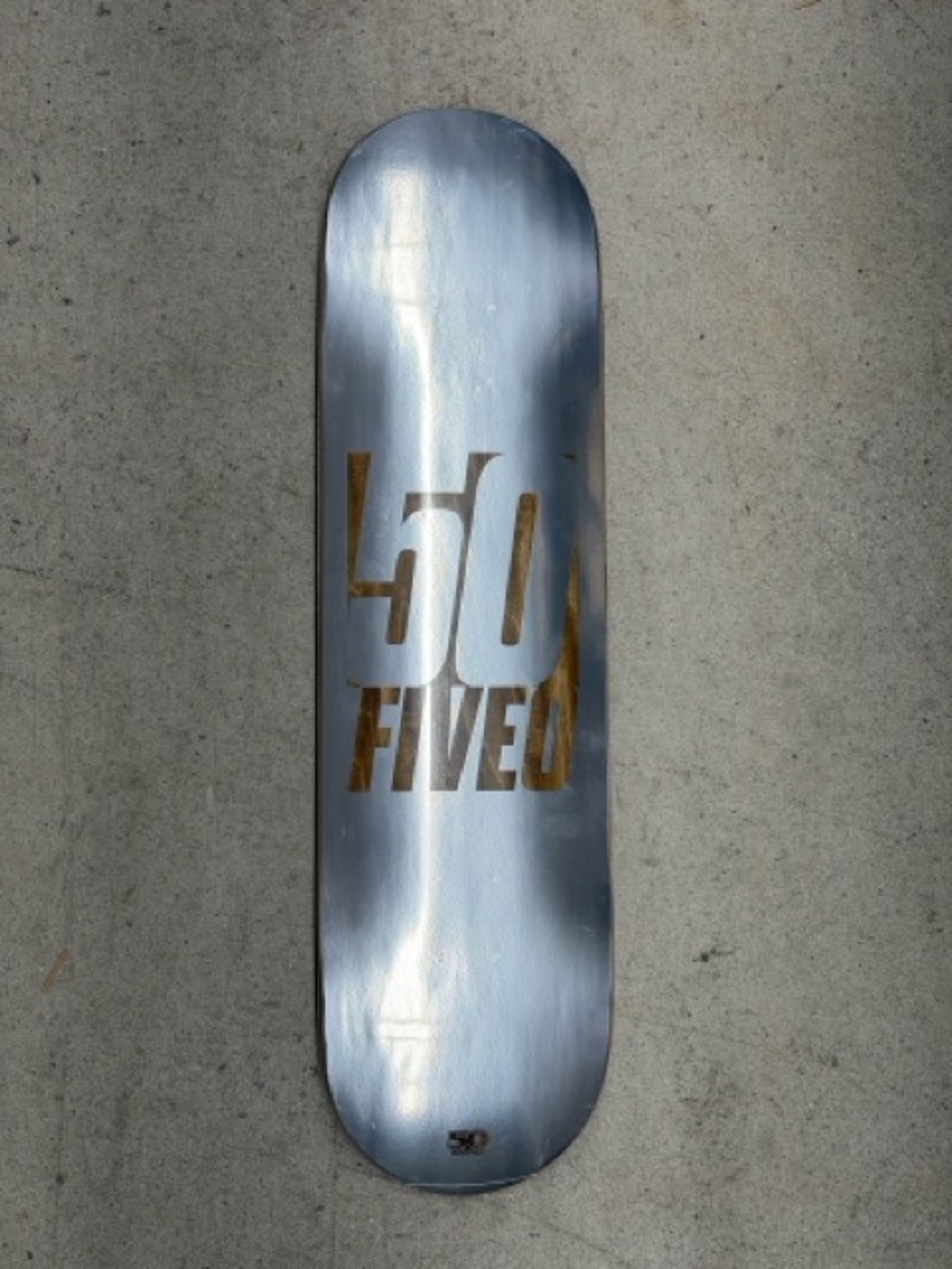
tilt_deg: -82.1
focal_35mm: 48
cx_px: 476
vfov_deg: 39.7
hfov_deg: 30.3
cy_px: 634
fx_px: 1760
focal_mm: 6.76
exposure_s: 1/278
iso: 80
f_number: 1.78
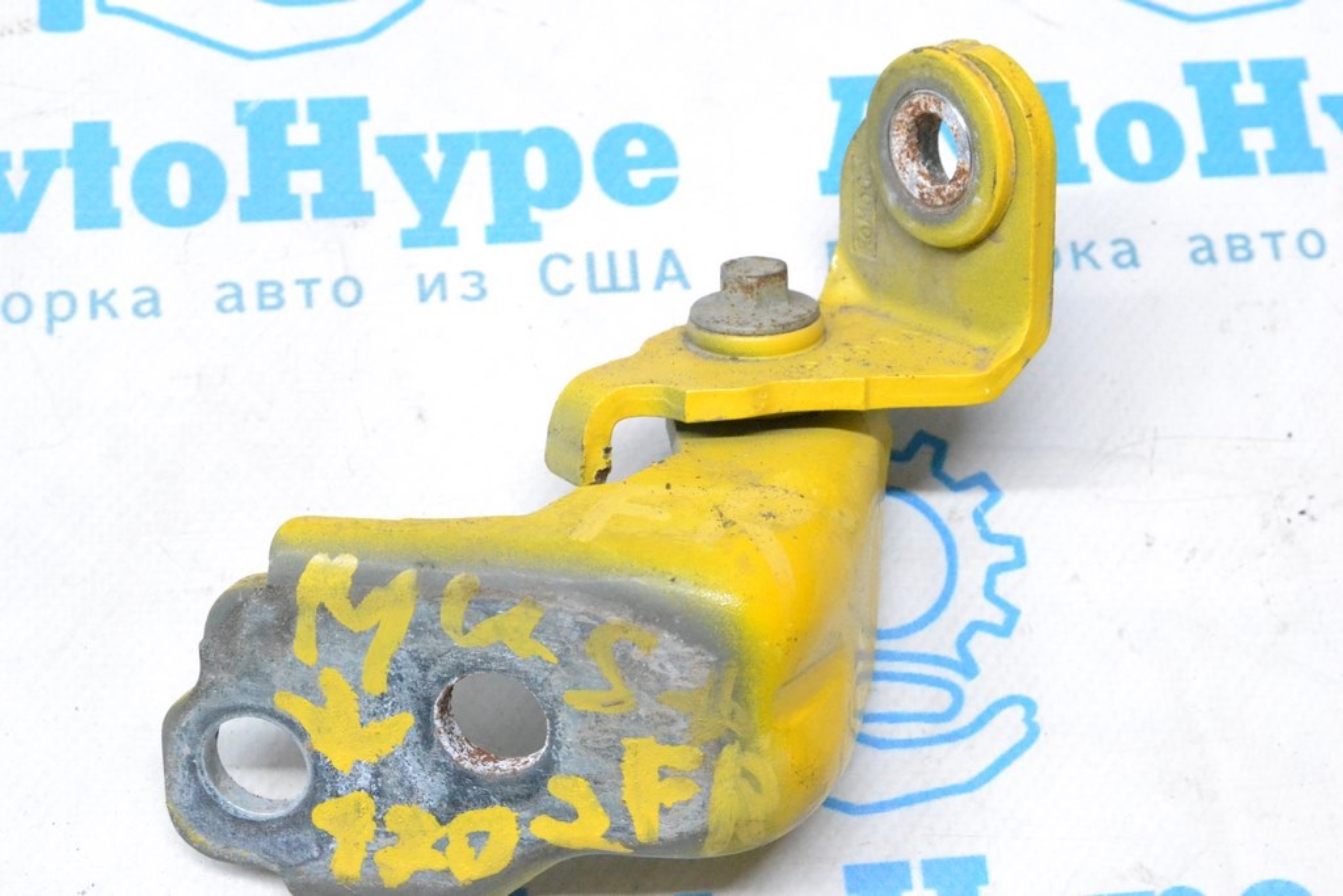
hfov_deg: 28.1
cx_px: 672
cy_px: 448
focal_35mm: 72
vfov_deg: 18.9
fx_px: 2686
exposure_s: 1/160
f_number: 9
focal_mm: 48
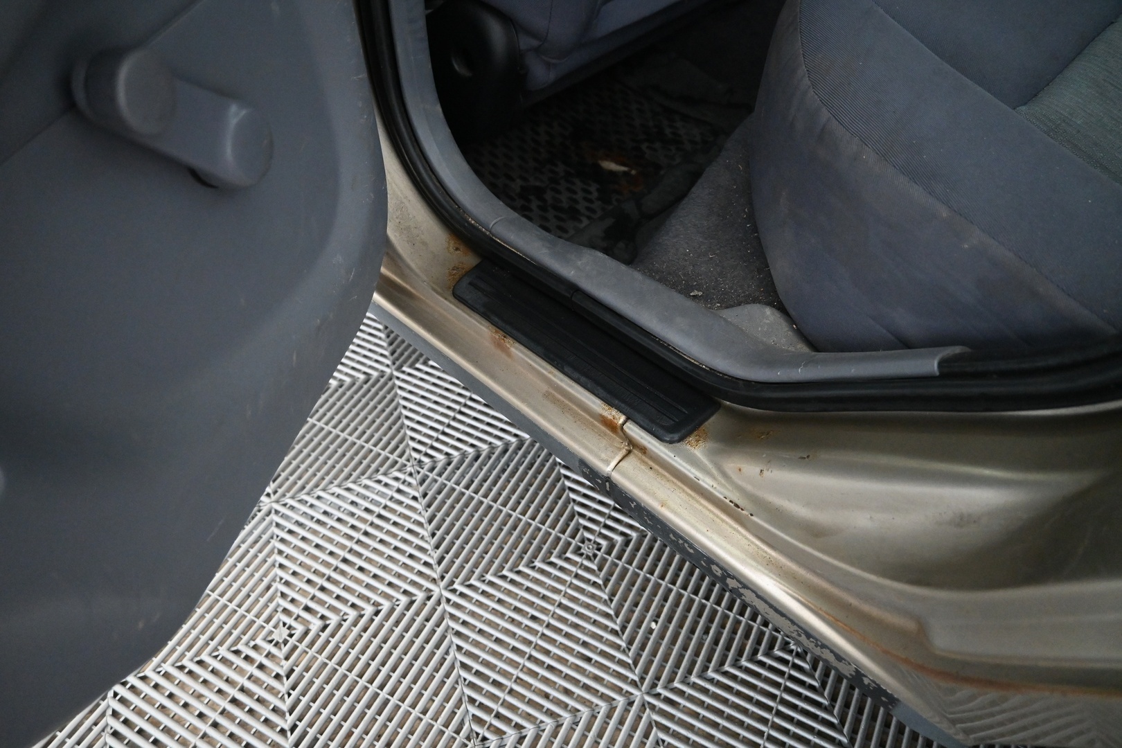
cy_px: 374
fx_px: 795
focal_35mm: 26
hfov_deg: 70.4
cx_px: 561
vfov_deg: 50.4
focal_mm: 17
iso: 4000
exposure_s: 1/60
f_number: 4
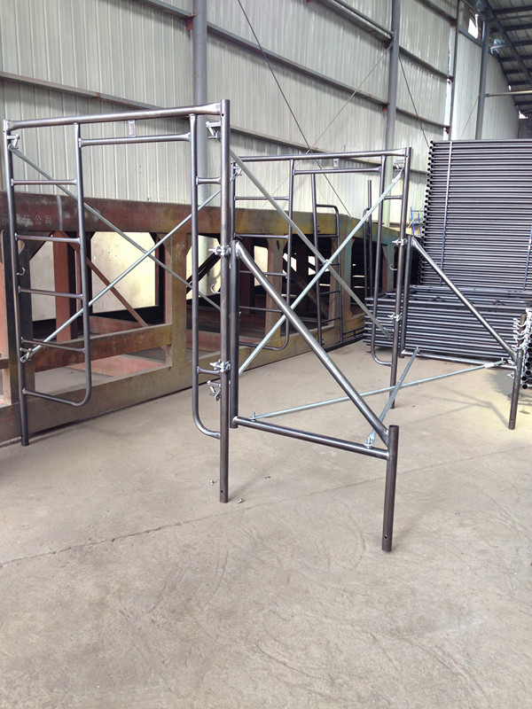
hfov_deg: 42.9
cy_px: 354
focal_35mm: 33
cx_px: 266
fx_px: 676
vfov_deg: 55.4
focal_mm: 4.12
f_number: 2.4
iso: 50
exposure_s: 1/60
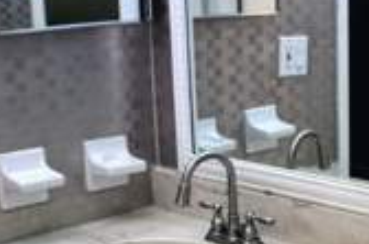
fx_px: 1098
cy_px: 249
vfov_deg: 12.5
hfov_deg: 18.6
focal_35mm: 107
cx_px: 369
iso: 400
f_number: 4.5
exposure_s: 1/80
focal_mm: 25
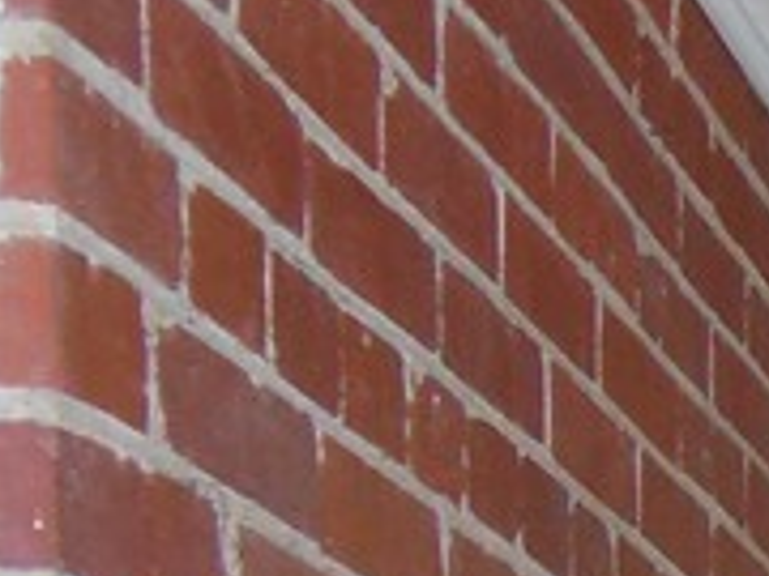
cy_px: 1254
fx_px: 3666
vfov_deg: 8.4
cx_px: 2115
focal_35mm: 165
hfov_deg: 9.8
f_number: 3.7
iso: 320
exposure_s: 1/30
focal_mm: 5.2
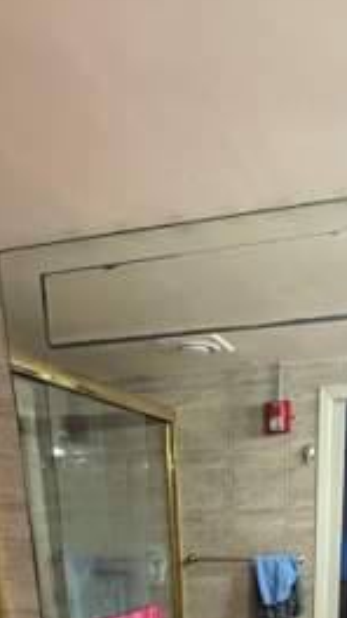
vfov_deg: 39.8
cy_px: 730
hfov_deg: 31.4
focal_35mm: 37
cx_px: 258
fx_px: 607
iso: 500
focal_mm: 2.22
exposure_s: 1/60
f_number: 2.2
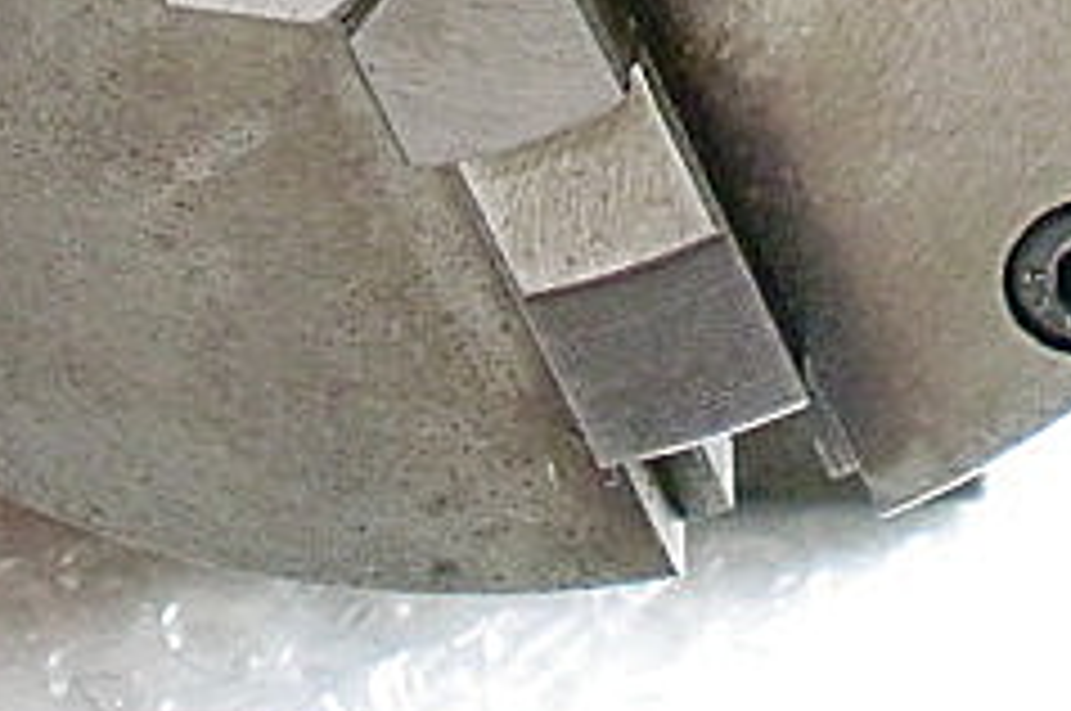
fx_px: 2912
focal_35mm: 98
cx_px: 554
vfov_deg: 13.3
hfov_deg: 20.8
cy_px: -266
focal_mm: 6.3
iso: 1000
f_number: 3.1
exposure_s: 1/60
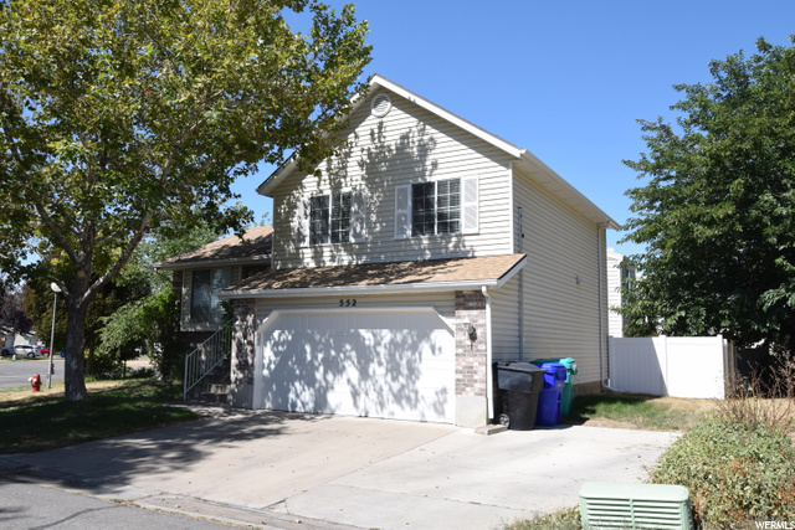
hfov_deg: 61.9
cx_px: 398
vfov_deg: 43.6
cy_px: 265
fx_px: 663
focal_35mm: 30
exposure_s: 1/320
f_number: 9
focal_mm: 20
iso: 200
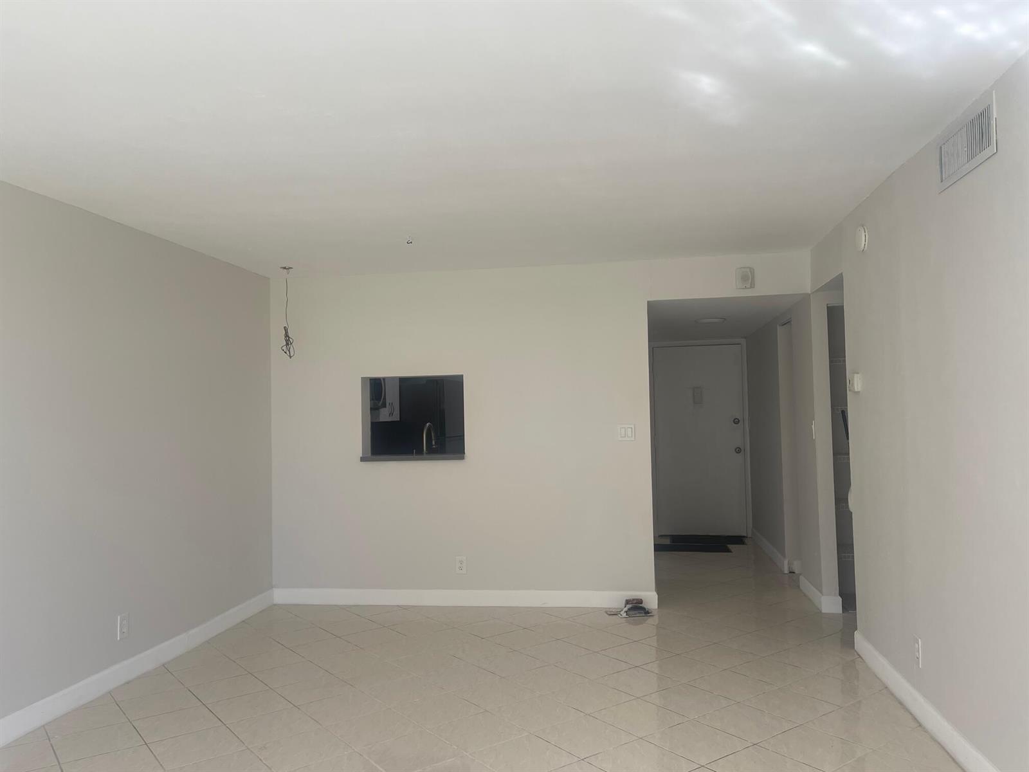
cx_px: 514
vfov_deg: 53.1
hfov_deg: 67.3
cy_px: 386
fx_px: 773
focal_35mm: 26
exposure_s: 1/286
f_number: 1.6
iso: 32
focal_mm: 5.1
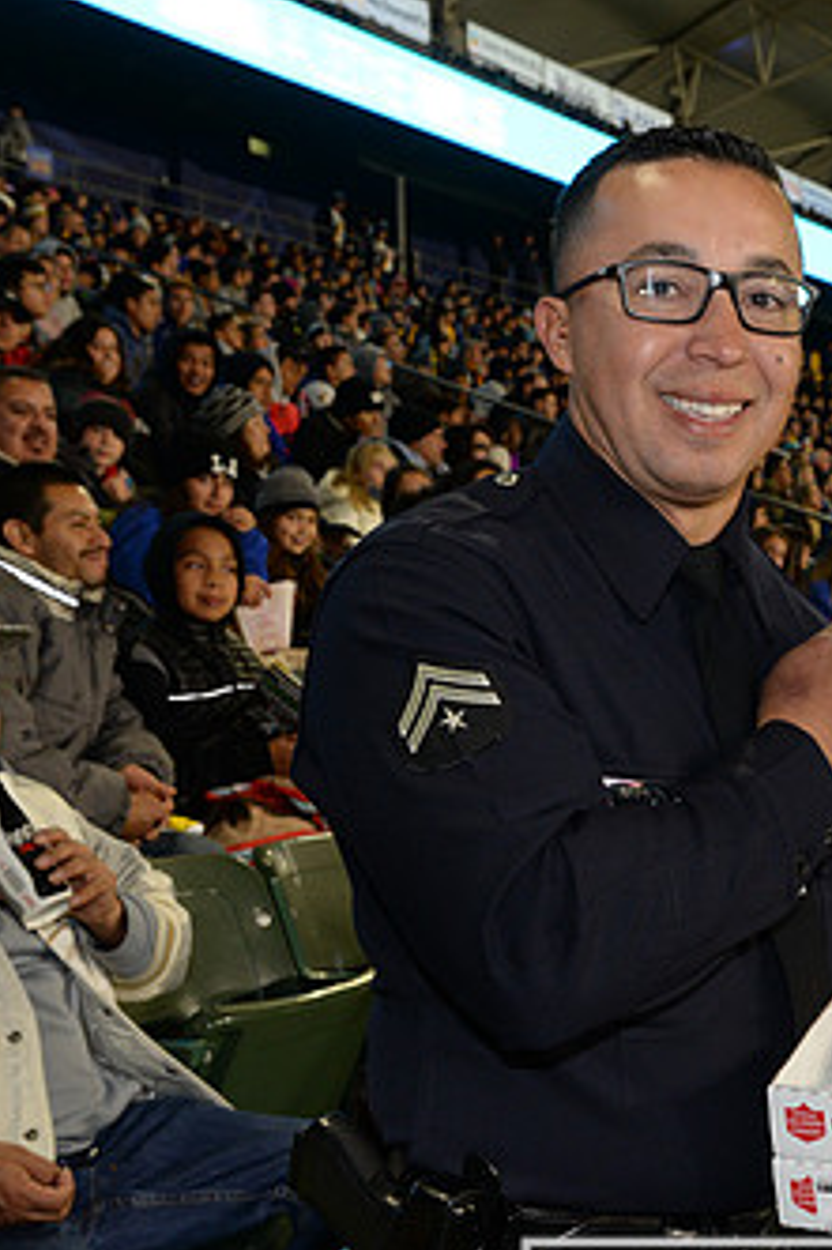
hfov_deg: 23.4
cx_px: 787
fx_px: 1943
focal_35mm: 56
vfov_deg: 35.6
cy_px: 725
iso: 1250
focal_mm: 32
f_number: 8
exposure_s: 1/60
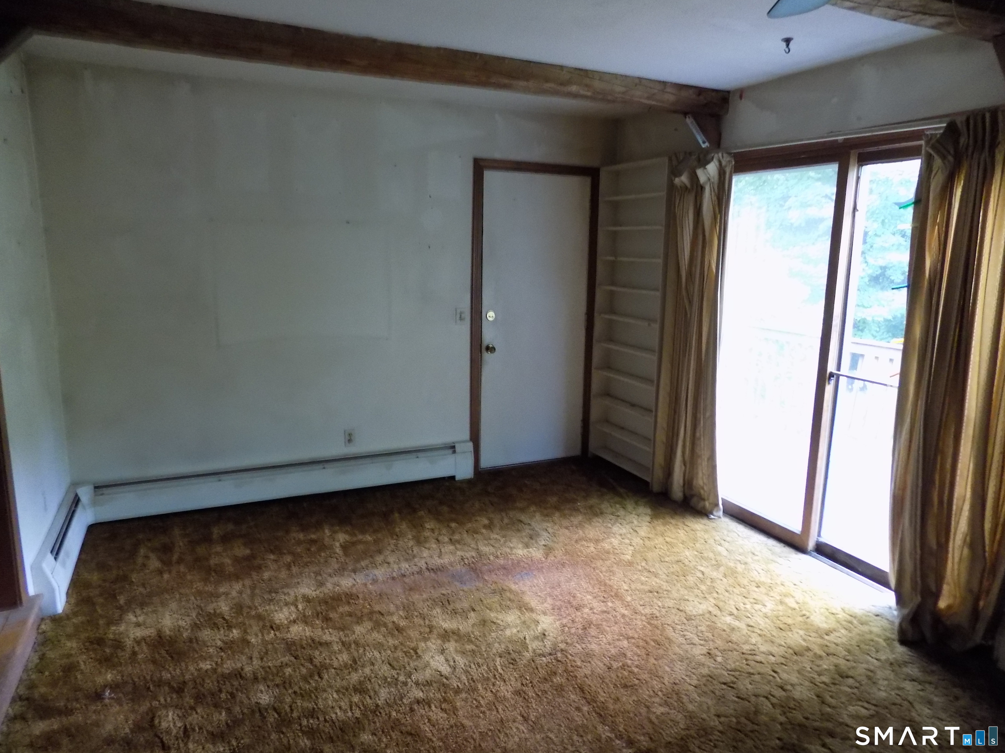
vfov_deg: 58.9
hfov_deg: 73.9
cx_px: 502
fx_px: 668
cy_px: 376
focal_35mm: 23
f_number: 3.1
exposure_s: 1/10
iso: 400
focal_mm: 4
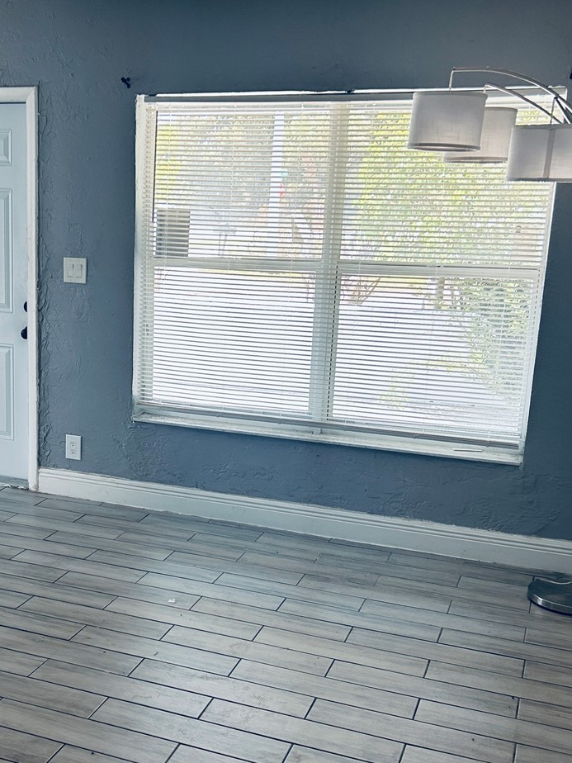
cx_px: 121
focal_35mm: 45
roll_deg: -0.4
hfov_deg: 31.4
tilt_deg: -14.5
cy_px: 446
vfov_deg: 41.9
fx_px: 991
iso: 80
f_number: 1.5
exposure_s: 1/121
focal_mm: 5.7
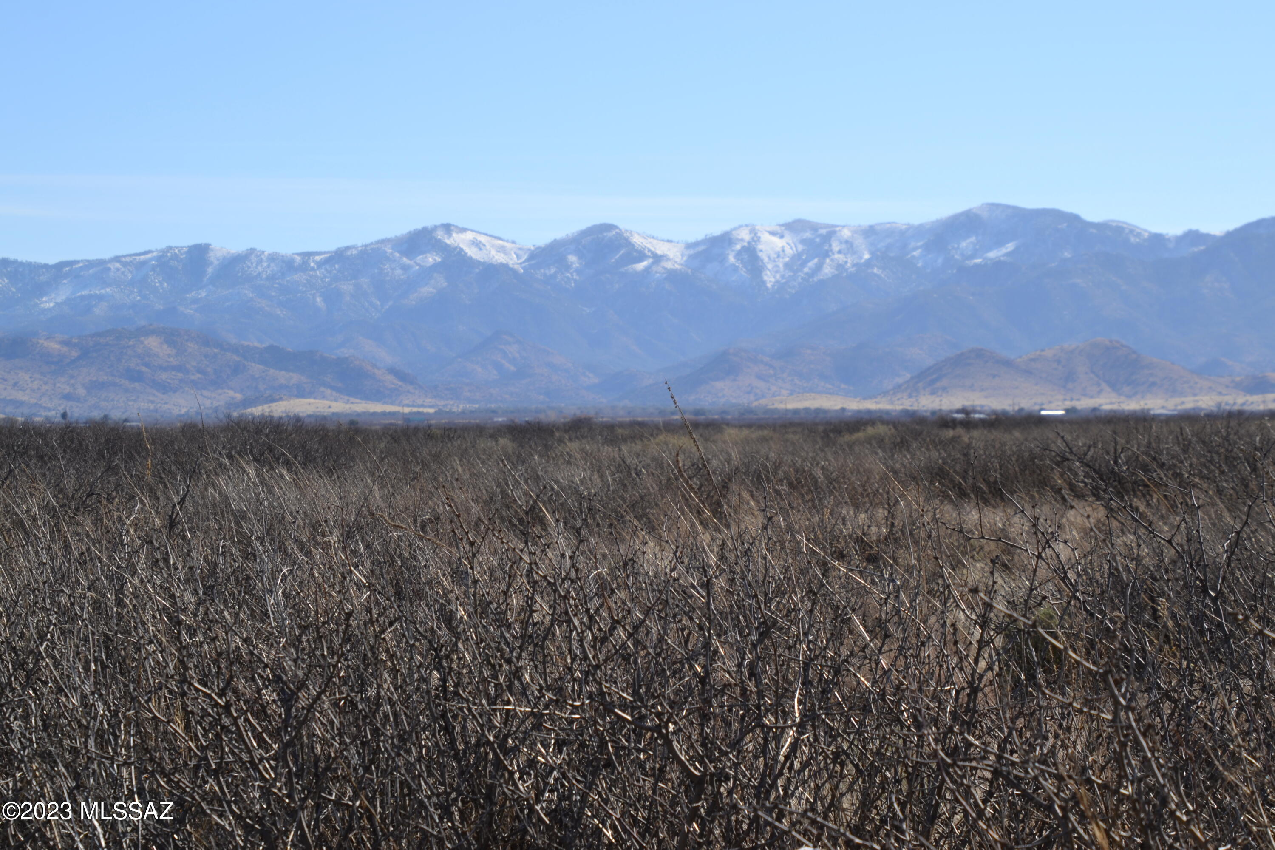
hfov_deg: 17.1
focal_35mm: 120
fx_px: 4250
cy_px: 425
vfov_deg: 11.4
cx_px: 638
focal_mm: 80
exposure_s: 1/200
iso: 100
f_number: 9
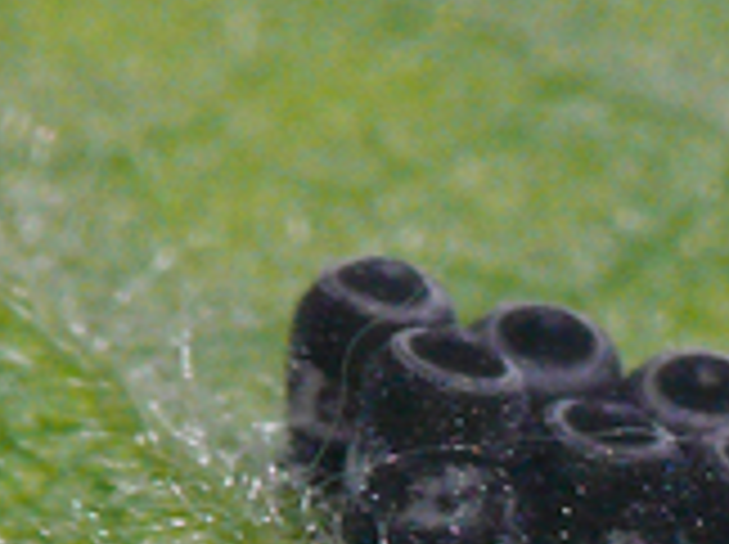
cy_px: 674
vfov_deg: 0.7
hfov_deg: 0.9
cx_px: 857
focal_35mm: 2212
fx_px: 46515
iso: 200
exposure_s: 1/30
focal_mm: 88.8
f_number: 11
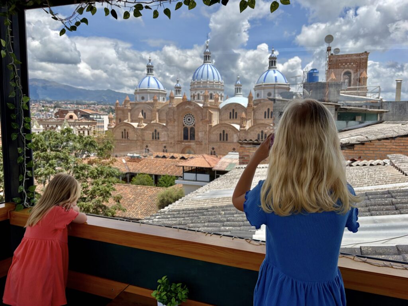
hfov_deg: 67.3
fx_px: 306
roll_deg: +0.8
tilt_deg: -4.2
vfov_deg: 53.1
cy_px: 153
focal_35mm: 26
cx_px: 204
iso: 50
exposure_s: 1/3279
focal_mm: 5.96
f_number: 1.6
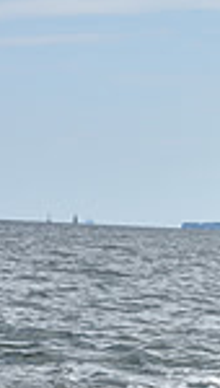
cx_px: 725
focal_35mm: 283
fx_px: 2919
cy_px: 244
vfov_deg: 7.6
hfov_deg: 4.1
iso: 320
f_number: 10
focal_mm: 70
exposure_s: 1/1000
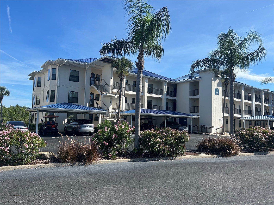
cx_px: 137
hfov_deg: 67.3
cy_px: 102
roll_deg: -0.9
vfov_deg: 53.1
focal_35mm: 26
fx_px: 206
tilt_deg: +4.4
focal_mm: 5.7
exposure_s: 1/3257
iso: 50
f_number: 1.5
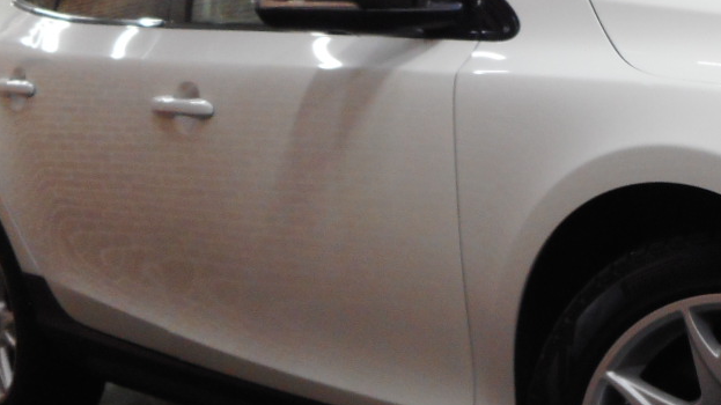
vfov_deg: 17.2
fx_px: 1338
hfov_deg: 28.2
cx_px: 738
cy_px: 218
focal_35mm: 70
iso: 200
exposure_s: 1/30
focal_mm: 4.5
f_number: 3.7
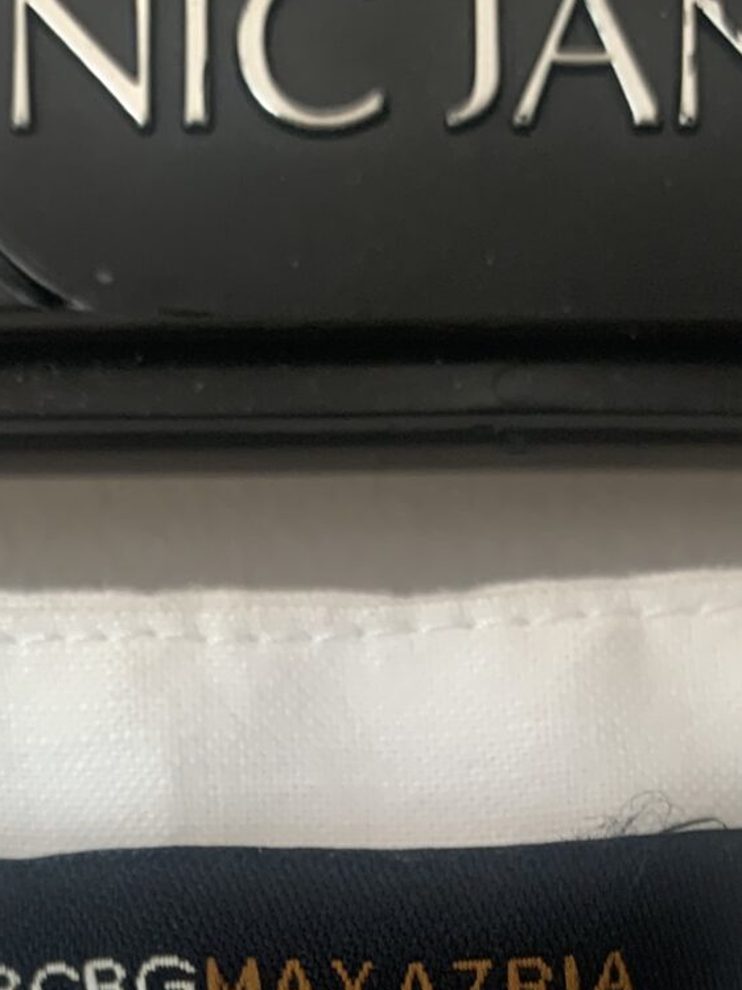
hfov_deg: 20.7
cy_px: 1147
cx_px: 331
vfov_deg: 25.0
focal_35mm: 71
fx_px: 2030
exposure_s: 1/121
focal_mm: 4.25
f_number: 1.8
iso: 50
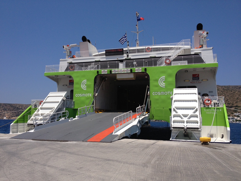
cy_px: 90
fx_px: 244
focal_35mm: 35
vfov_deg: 40.7
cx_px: 120
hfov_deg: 52.6
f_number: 2.4
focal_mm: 4.28
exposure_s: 1/2907
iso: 50
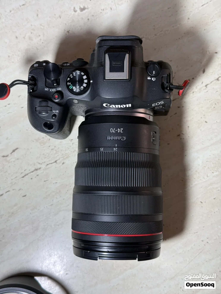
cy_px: 147
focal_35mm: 48
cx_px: 110
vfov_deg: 39.7
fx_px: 409
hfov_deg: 30.3
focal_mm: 6.76
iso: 50
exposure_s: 1/50
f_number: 1.78
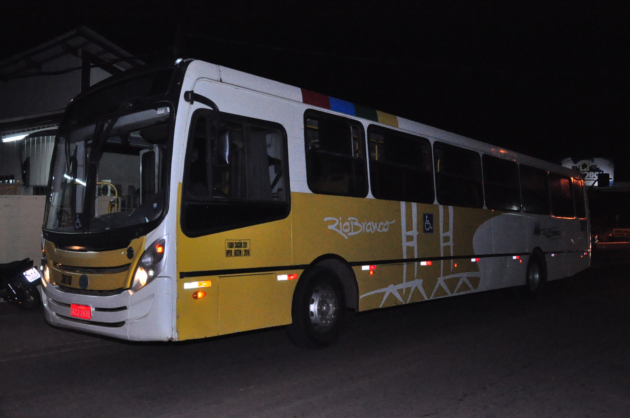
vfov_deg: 39.9
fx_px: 577
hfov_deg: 57.3
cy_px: 209
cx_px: 315
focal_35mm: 33
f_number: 7.1
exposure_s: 1/200
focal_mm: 22
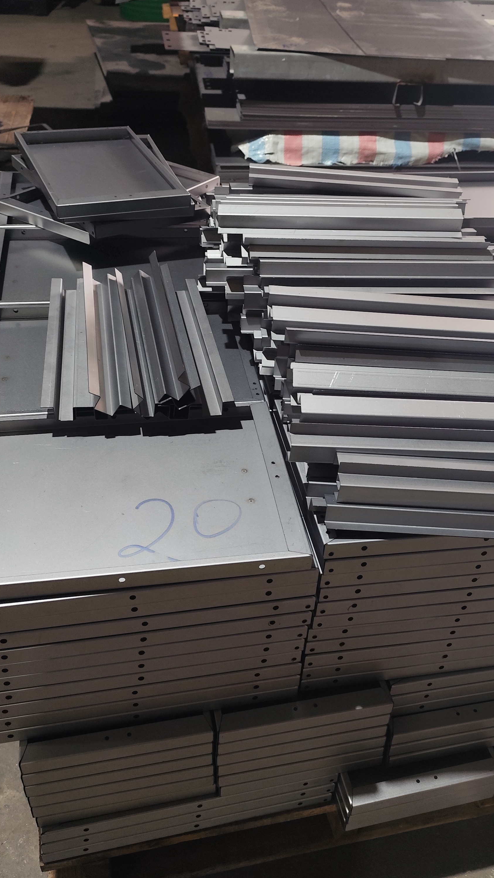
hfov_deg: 34.5
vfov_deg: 58.0
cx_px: 297
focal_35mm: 34
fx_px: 792
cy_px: 439
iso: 250
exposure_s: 1/50
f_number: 1.65
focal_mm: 6.14
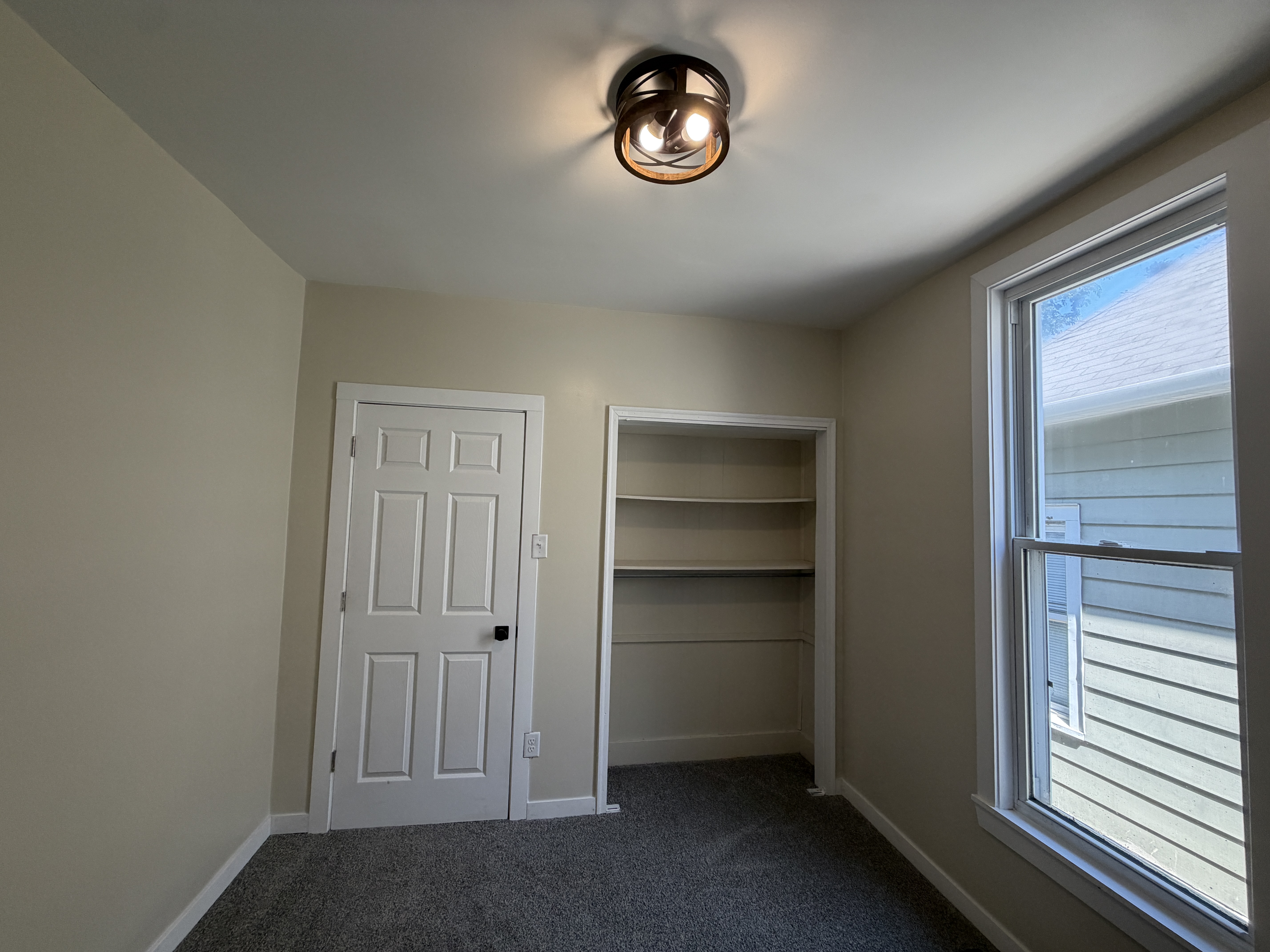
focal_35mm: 14
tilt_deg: +4.6
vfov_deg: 85.7
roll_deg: -1.6
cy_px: 476
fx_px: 514
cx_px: 635
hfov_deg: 102.1
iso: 125
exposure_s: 1/120
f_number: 2.2
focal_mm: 2.22
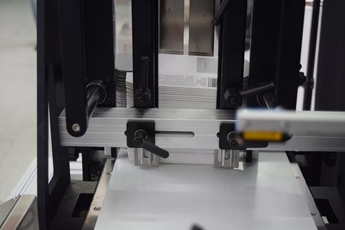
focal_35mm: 57
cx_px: 172
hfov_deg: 35.1
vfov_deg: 23.8
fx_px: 546
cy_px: 115
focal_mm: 38
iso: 1000
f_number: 4.8
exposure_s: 1/60
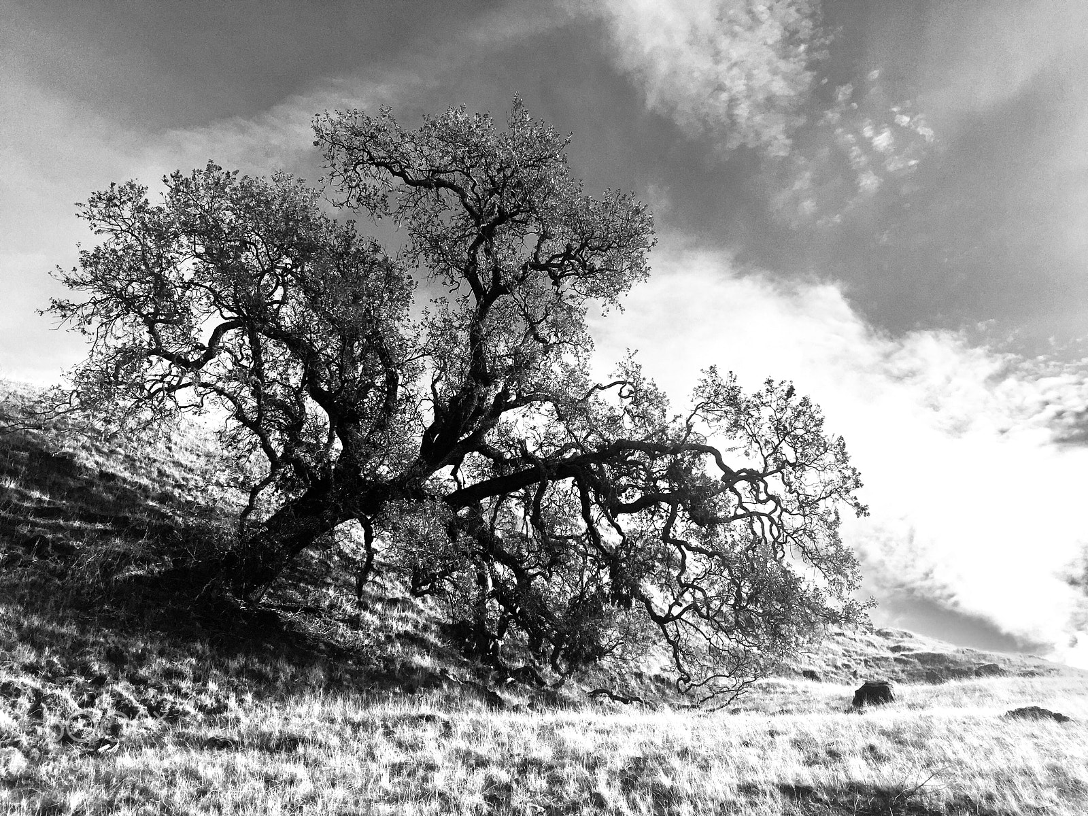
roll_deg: -4.4
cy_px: 408
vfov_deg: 48.2
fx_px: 911
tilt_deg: +33.5
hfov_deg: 61.7
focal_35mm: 29
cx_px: 544
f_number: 2.2
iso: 32
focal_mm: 4.15
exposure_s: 1/2825
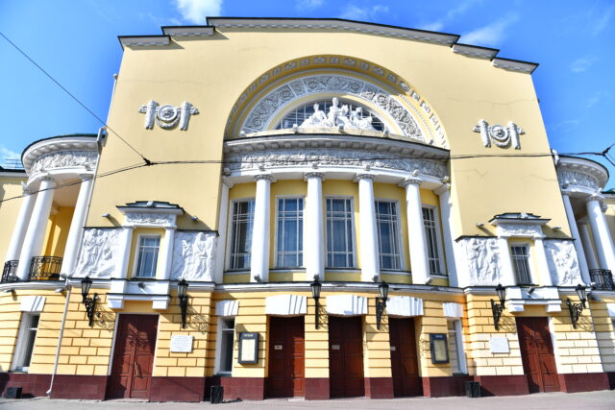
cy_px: 205
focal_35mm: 24
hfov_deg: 73.7
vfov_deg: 53.2
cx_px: 308
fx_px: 410
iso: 200
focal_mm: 24
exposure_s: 1/2000
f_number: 4
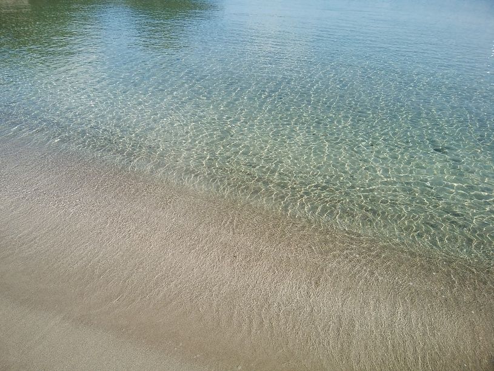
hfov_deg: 76.4
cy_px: 186
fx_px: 314
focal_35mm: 22
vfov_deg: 61.1
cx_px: 247
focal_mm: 3
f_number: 2
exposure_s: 1/846
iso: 32
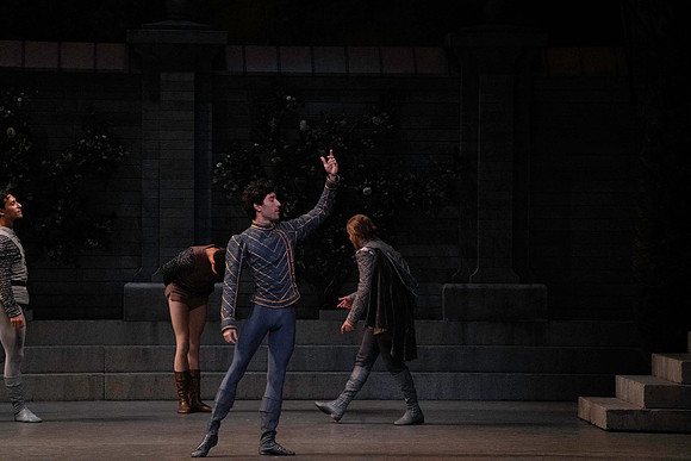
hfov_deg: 11.2
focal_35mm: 184
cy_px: 230
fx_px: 3532
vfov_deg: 7.5
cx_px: 346
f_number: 11
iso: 16000
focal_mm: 184
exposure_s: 1/400
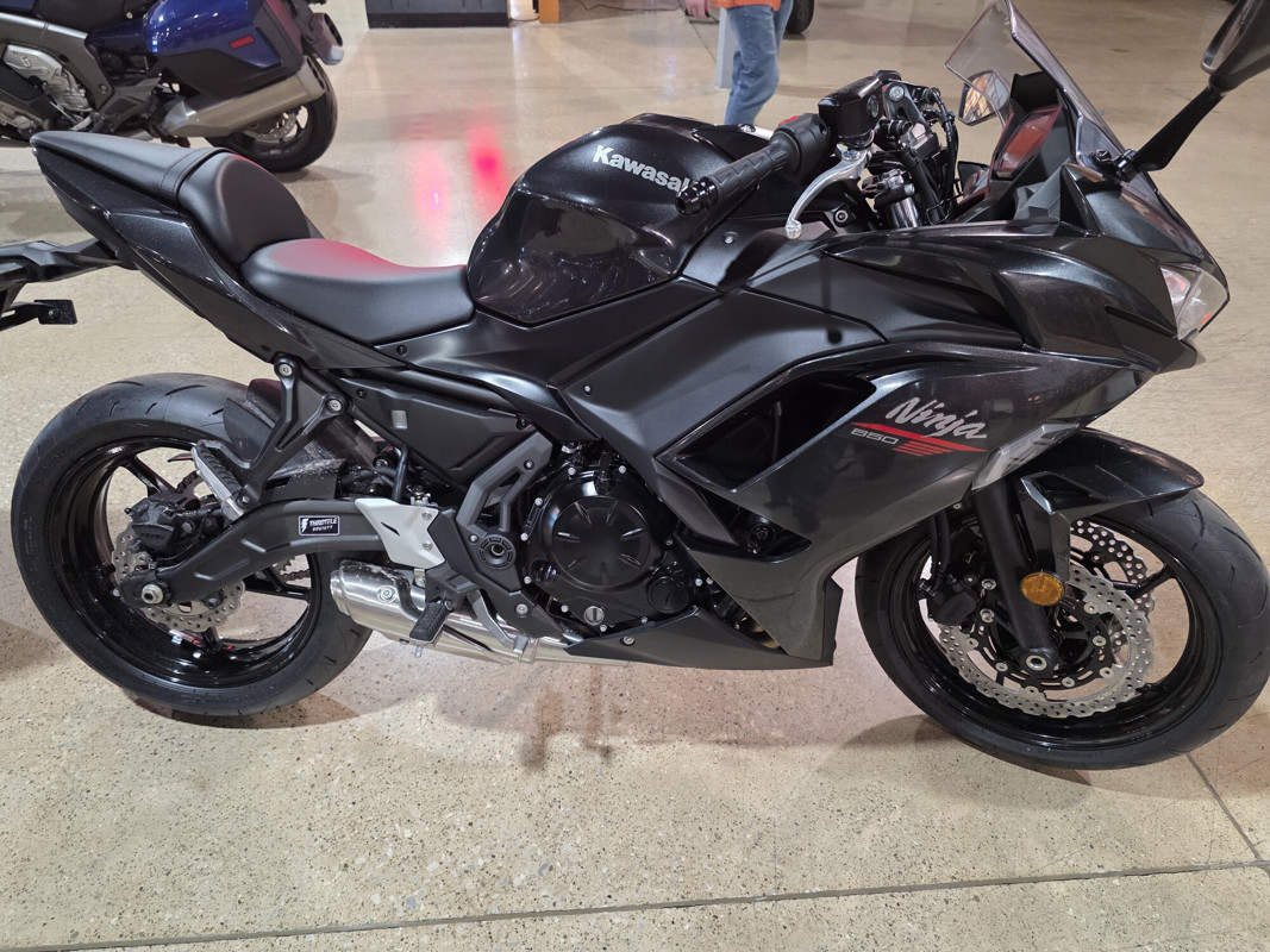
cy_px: 476
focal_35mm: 23
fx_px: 844
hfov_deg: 73.9
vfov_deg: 58.9
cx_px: 635
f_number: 1.7
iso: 640
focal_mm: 6.3
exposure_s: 1/120
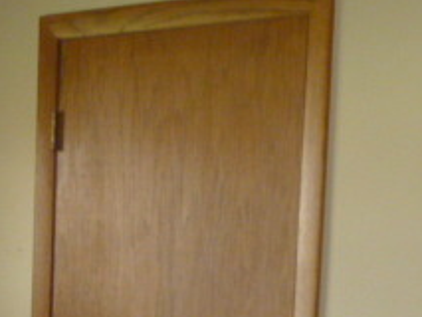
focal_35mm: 105
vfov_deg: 13.5
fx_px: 1281
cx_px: 28
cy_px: 426
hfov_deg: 18.4
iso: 320
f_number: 3.5
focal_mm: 6.3
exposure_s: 1/30
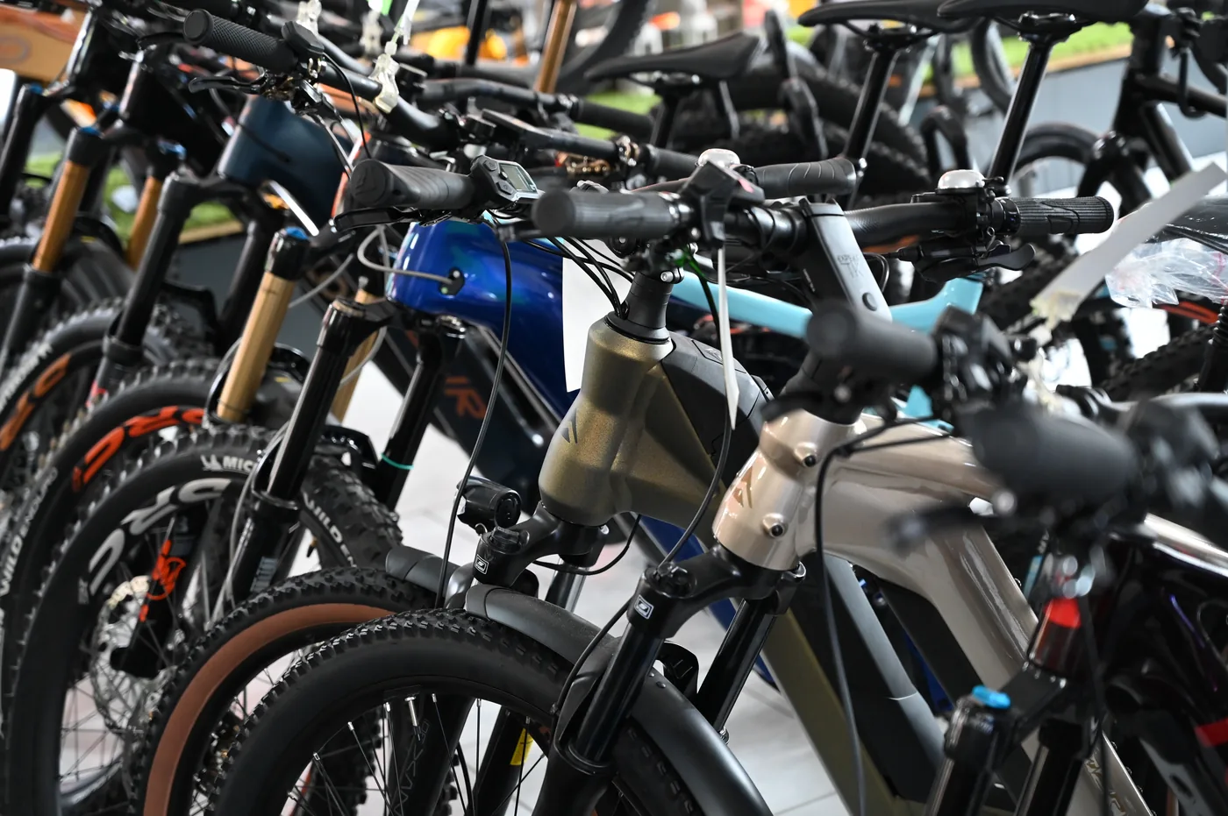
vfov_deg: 19.4
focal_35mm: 70
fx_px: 2386
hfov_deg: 28.9
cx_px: 614
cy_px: 408
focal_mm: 70
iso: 3200
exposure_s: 1/80
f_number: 4
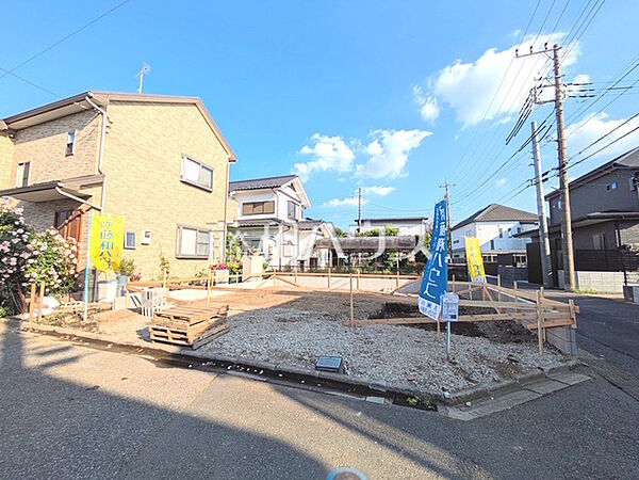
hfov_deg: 102.1
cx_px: 320
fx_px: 258
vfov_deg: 85.7
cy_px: 240
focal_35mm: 14
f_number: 2.2
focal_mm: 1.83
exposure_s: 1/1355
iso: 45
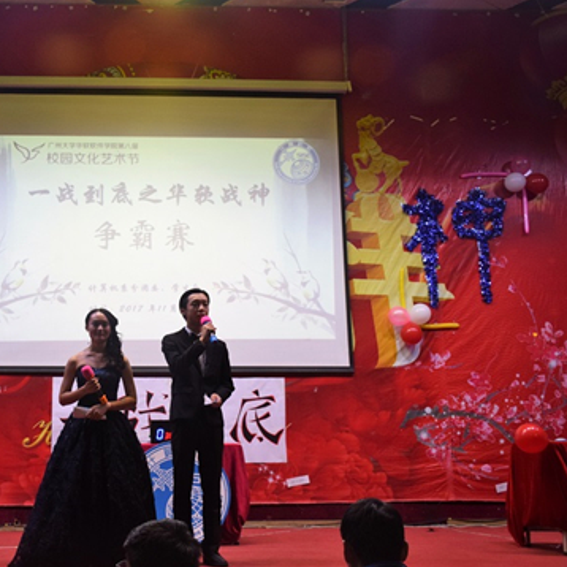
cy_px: 279
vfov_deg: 36.1
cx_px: 144
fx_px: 871
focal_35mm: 47
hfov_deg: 35.3
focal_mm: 24
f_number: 4
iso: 800
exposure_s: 1/60
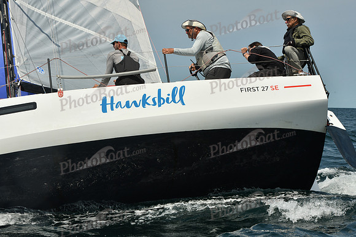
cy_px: 118
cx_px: 178
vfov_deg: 14.0
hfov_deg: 20.8
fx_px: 969
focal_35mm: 98
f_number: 13
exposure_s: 1/1000
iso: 320
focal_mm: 98
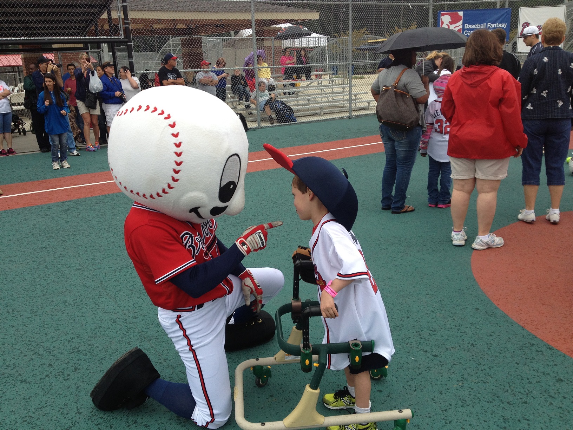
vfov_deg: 40.7
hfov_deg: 52.6
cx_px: 286
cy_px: 215
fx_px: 579
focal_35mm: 35
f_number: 2.4
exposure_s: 1/157
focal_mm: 4.28
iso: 50
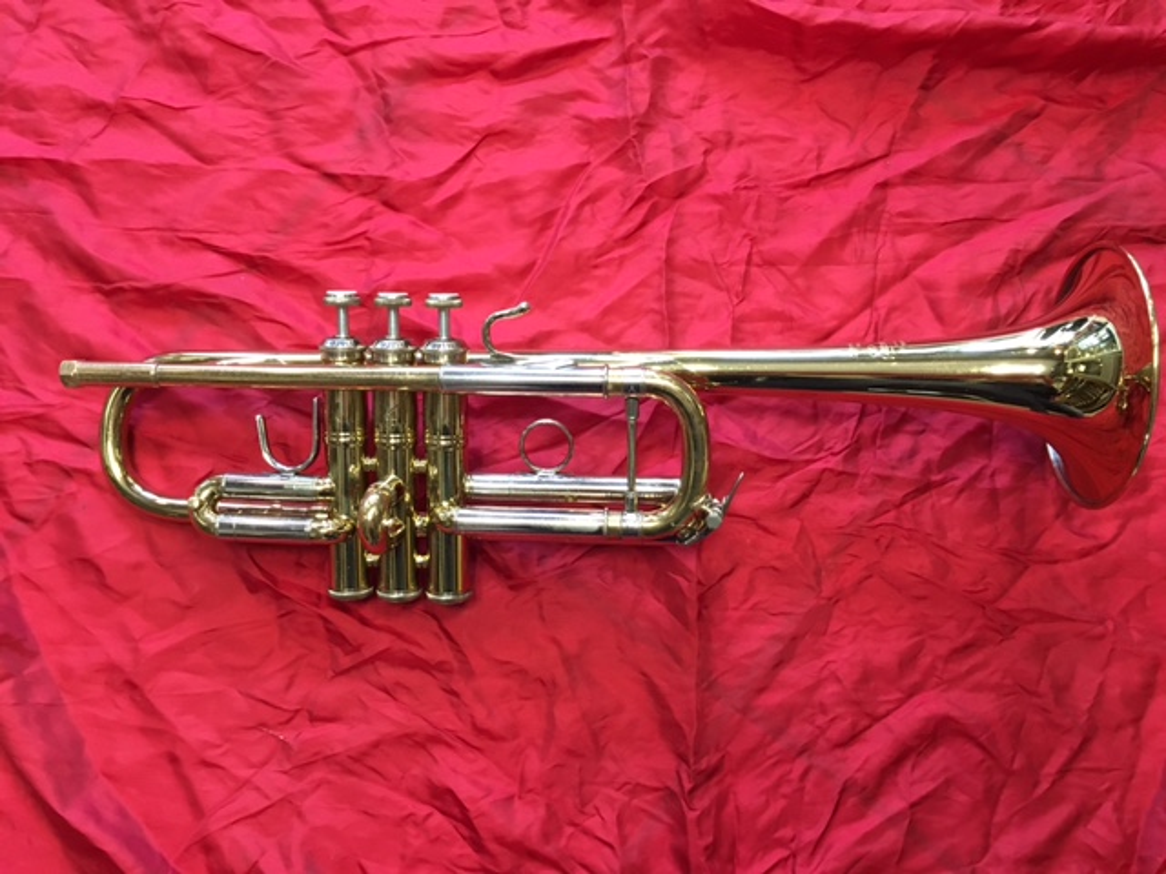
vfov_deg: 48.2
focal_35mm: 29
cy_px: 437
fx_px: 977
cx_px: 583
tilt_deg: -78.3
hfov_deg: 61.7
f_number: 2.2
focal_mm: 4.15
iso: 200
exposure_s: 1/25
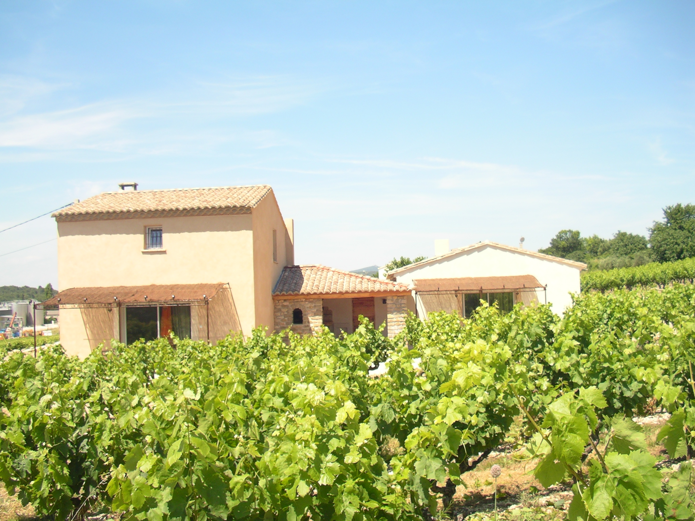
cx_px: 348
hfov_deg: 50.1
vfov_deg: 38.7
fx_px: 743
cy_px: 260
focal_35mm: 37
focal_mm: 5.7
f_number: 2.8
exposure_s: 1/250
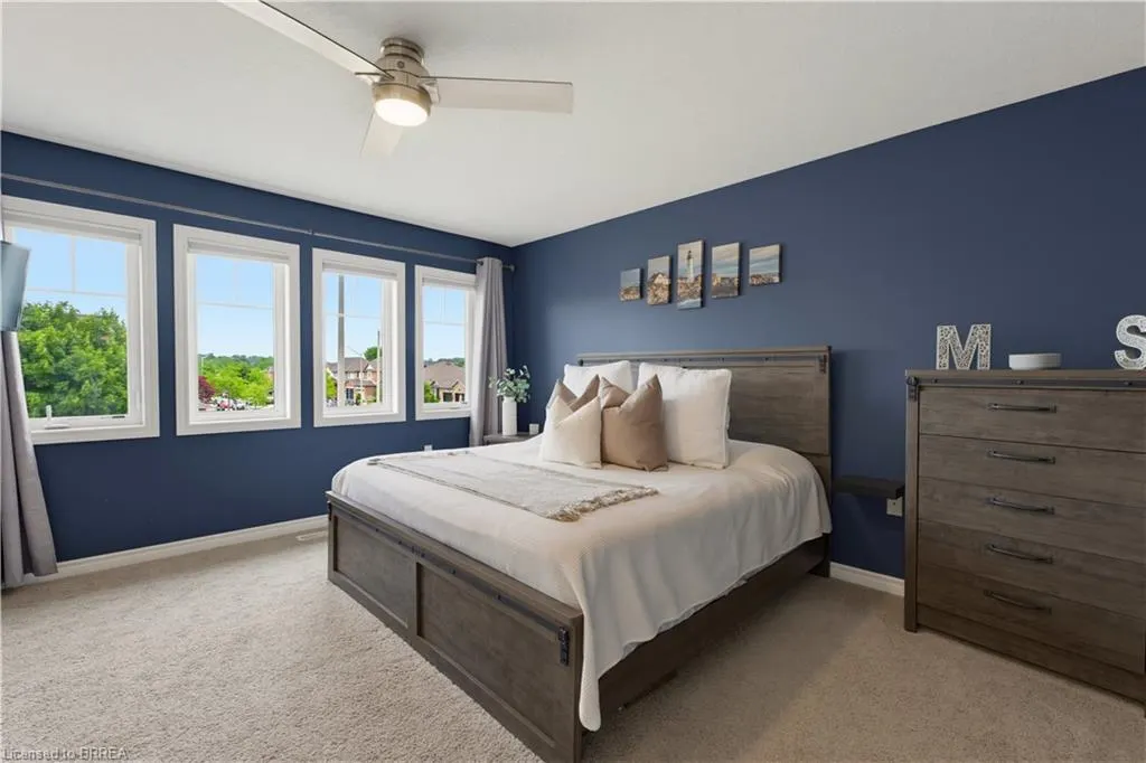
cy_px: 382
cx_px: 573
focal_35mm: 16
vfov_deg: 73.7
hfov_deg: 96.8
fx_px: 509
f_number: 9
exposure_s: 1/5
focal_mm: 16
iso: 400
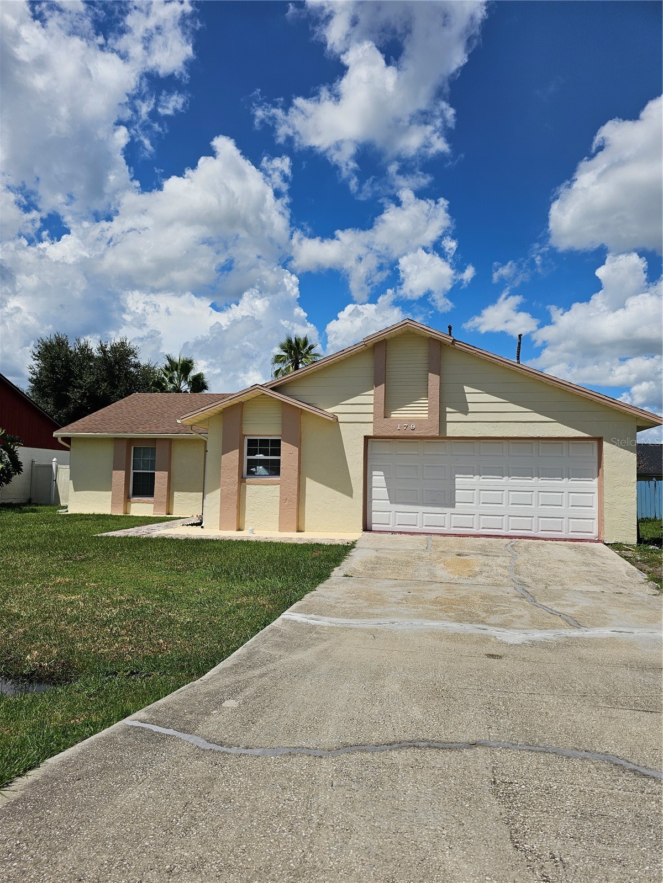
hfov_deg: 58.9
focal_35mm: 23
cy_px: 442
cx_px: 332
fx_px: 587
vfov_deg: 73.9
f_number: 1.7
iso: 10
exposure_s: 1/2151
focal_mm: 6.3
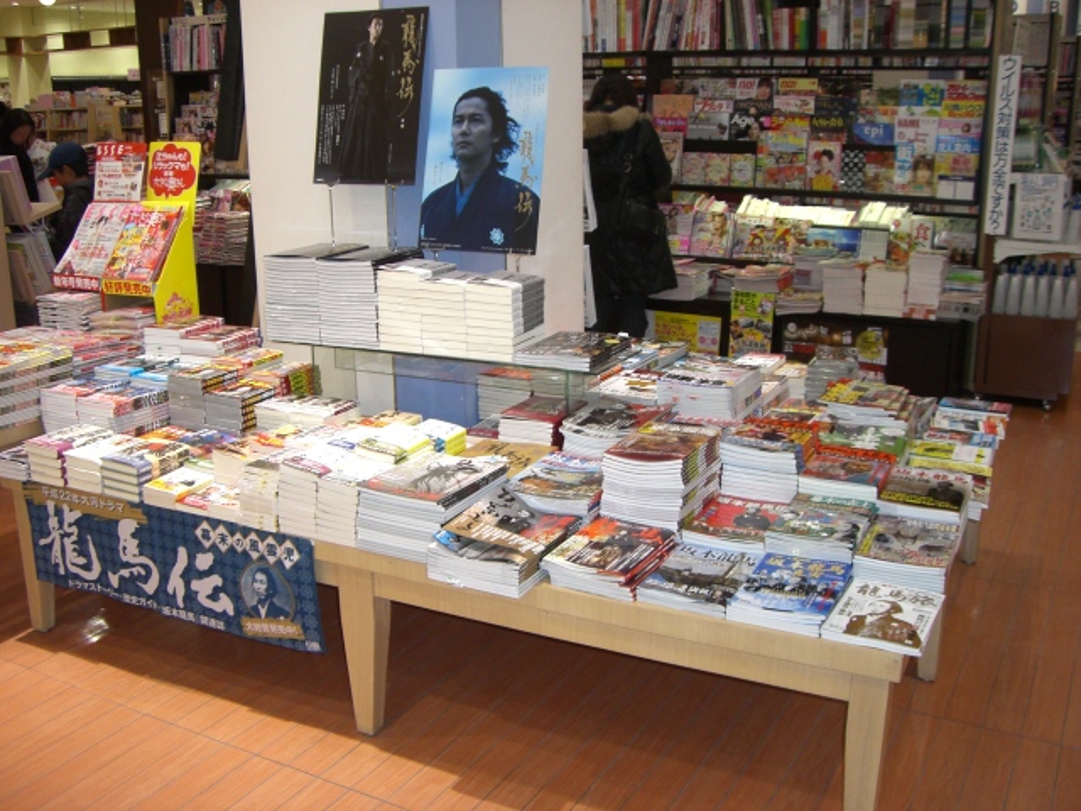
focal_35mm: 38
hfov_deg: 49.0
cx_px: 540
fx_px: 1187
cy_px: 406
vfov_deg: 37.7
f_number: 2.7
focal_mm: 6.2
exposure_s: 1/60
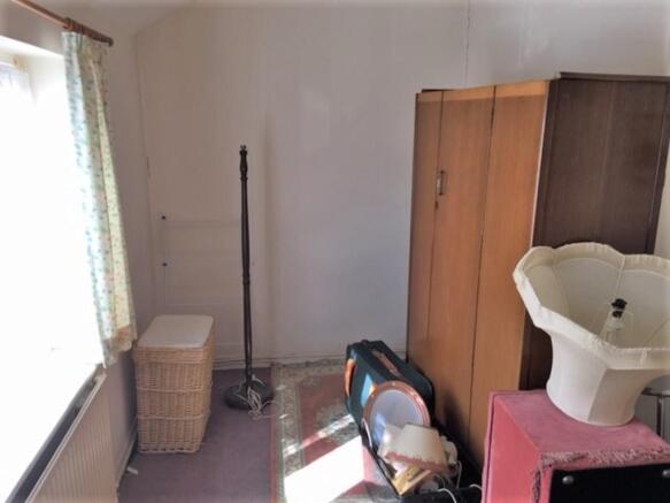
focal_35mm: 29
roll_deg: -0.7
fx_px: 561
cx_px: 335
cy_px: 252
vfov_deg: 48.2
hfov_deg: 61.7
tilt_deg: -12.0
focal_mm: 4.15
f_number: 2.2
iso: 25
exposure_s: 1/127
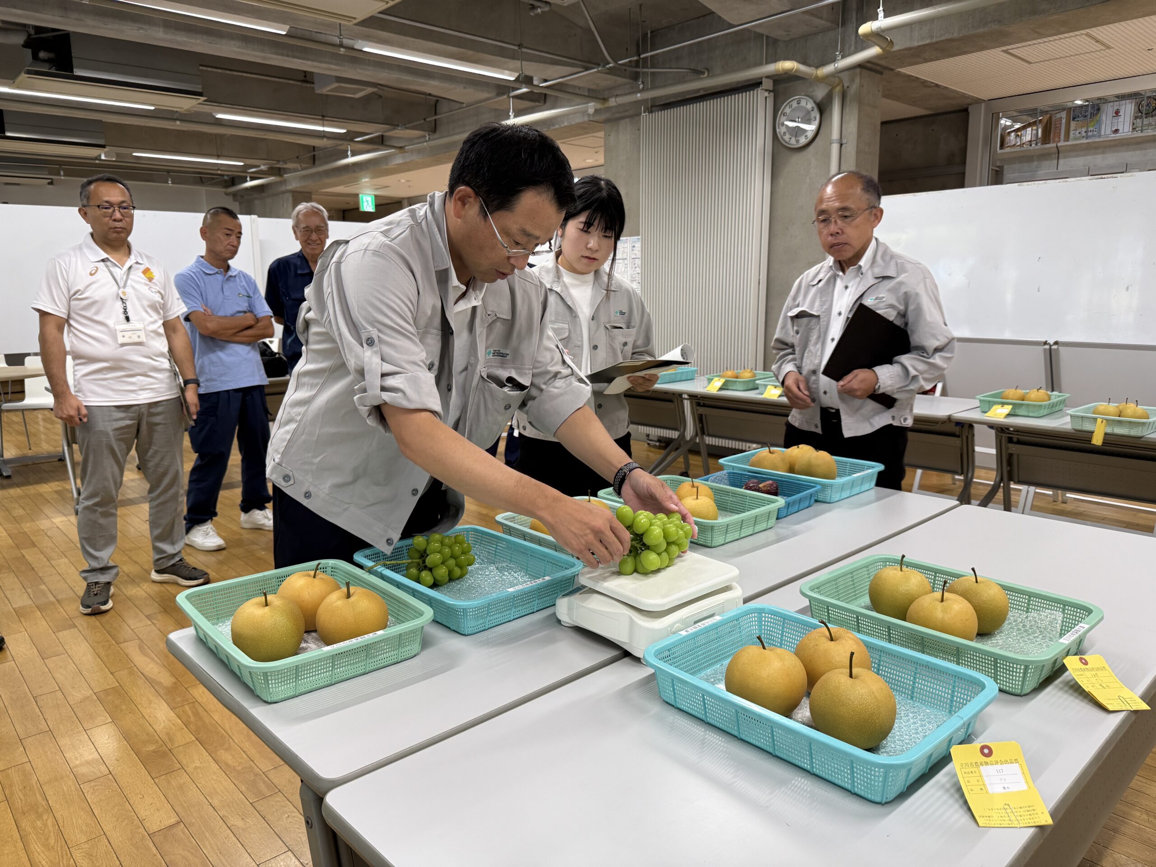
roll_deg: +0.2
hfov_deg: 71.6
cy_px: 434
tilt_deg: -10.1
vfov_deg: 56.8
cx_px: 578
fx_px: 801
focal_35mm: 24
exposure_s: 1/121
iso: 160
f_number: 1.78
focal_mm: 6.76
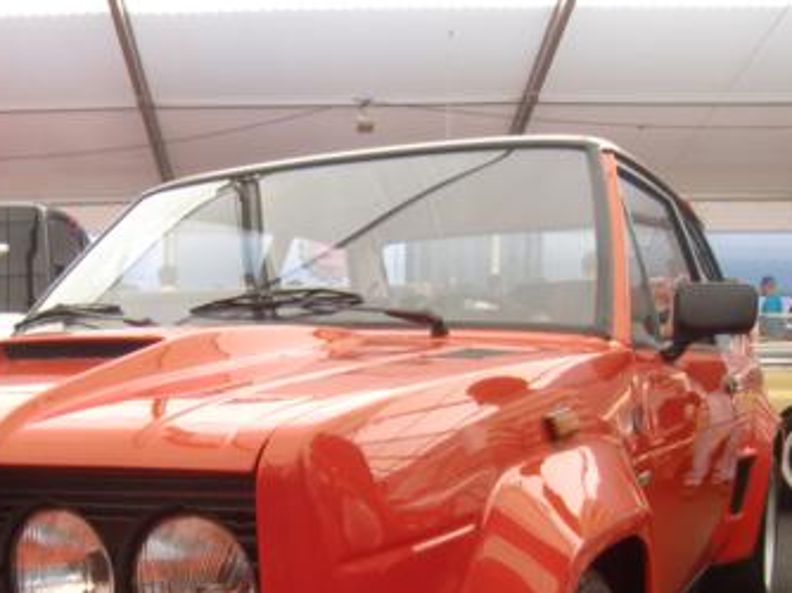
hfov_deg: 40.8
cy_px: 543
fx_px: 1052
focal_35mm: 46
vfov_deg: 30.0
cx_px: 275
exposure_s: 1/60
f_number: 3.2
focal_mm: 4.3
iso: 125
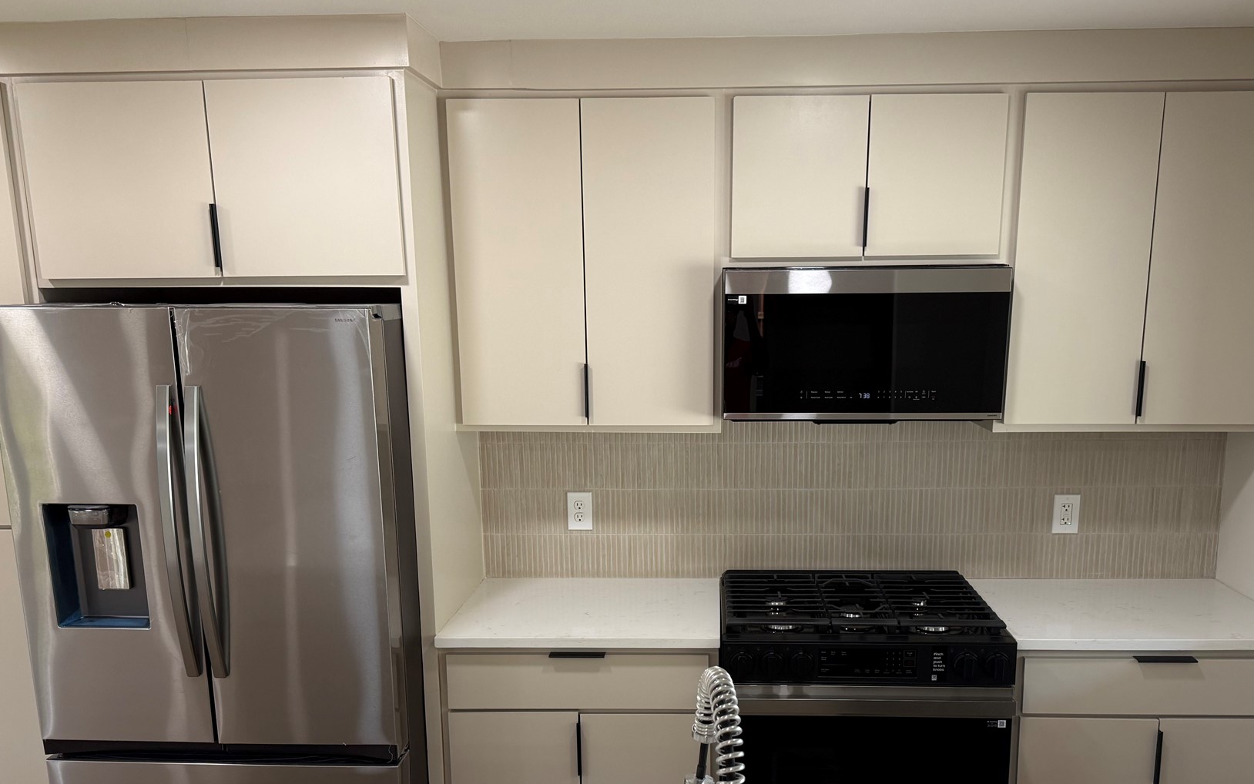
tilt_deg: -11.9
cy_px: 534
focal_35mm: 32
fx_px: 1094
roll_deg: +0.6
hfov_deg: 59.6
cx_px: 678
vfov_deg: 38.9
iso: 125
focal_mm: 6.76
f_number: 1.78
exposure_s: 1/120
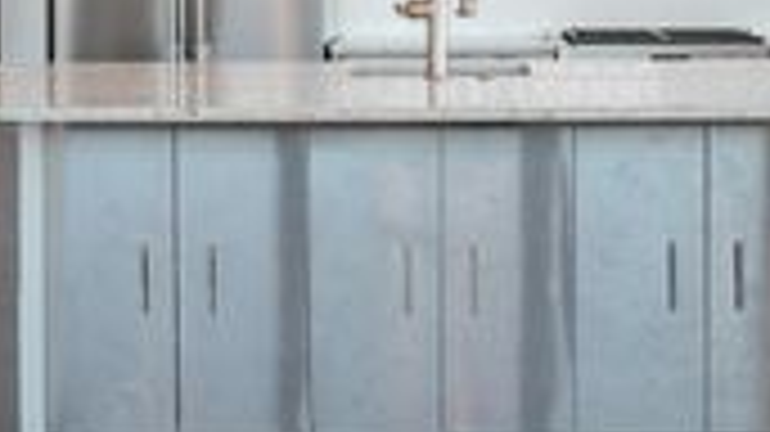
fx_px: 1878
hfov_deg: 23.1
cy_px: -97
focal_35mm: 92
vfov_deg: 12.8
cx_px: 468
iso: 200
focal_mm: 30
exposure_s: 1/500
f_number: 8
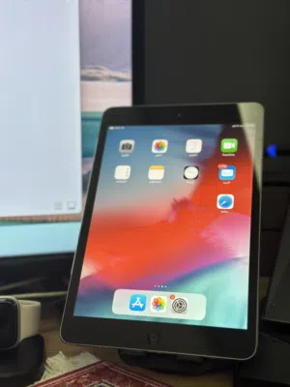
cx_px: 145
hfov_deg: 30.3
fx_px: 536
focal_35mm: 48
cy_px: 194
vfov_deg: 39.7
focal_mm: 6.86
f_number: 1.78
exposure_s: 1/50
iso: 80
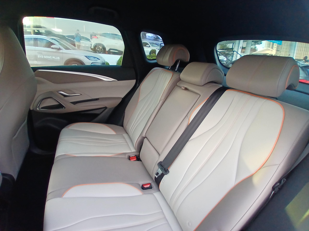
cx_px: 154
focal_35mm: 17
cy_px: 116
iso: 100
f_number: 2.2
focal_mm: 1.4
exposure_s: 1/30
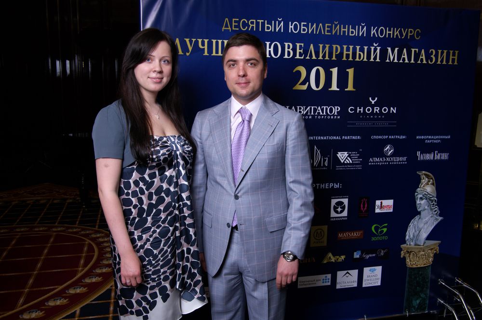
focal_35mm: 34
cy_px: 160
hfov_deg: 55.2
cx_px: 241
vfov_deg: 38.3
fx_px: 461
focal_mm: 23
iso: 200
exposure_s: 1/60
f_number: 8
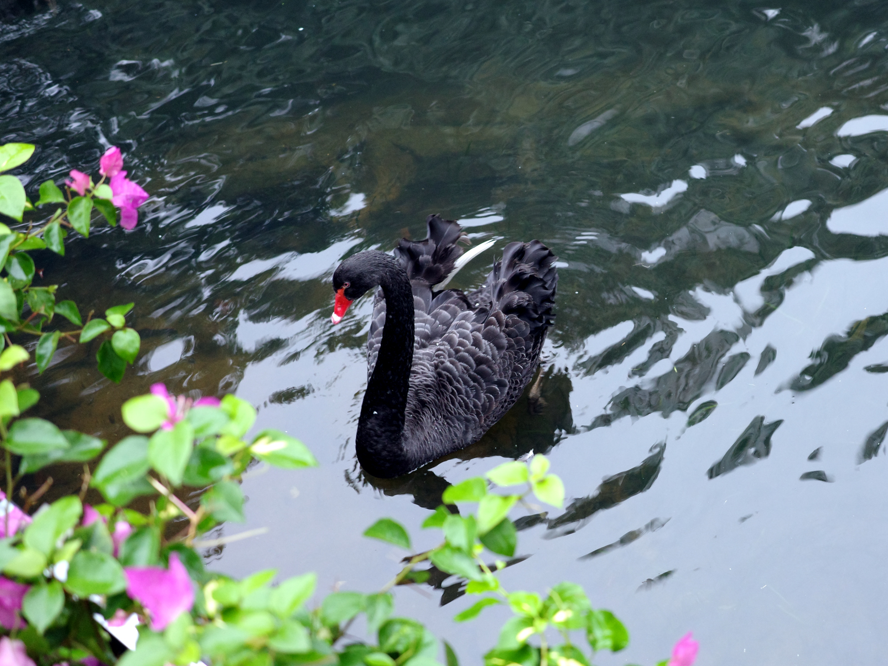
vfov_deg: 31.5
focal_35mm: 46
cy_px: 350
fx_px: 1180
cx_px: 494
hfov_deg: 41.2
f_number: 2.8
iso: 640
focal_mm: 26
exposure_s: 1/40
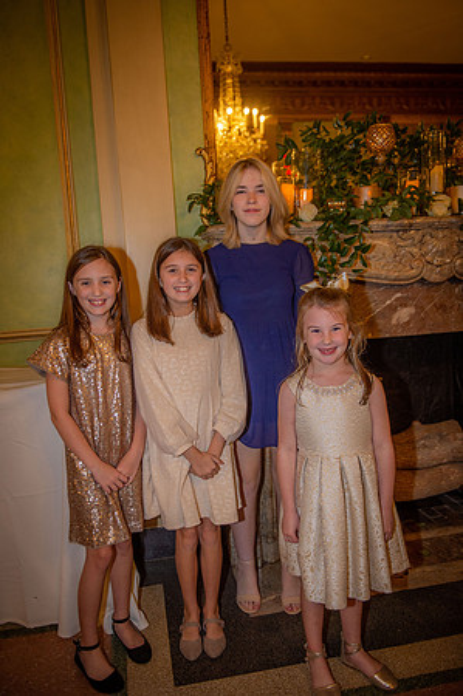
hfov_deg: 44.9
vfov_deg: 63.7
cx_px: 232
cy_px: 348
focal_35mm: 29
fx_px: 561
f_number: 2.8
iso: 1250
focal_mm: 29
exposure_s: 1/100
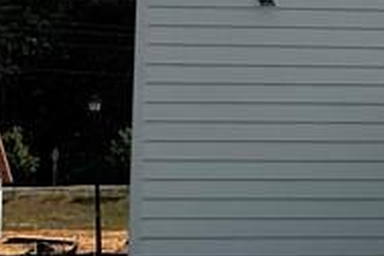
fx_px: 1440
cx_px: 979
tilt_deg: +3.2
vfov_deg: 10.2
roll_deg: +0.1
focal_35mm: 135
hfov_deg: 11.8
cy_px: 120
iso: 80
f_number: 1.78
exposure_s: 1/7042
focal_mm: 6.86
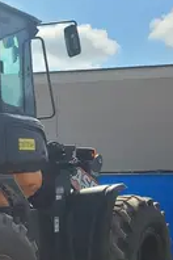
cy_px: 188
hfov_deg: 16.4
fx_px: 541
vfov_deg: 26.7
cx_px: -93
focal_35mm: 75
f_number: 1.8
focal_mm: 5.4
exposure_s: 1/3363
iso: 40
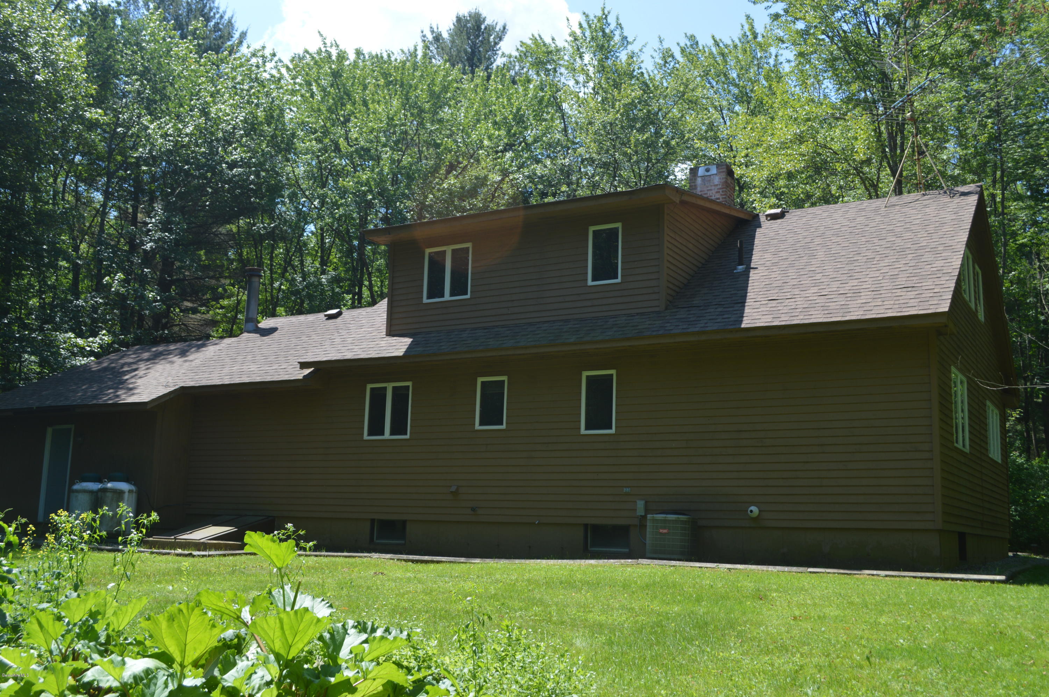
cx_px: 524
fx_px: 1048
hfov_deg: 53.2
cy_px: 348
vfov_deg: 36.8
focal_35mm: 36
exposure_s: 1/160
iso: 100
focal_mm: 24
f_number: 6.3
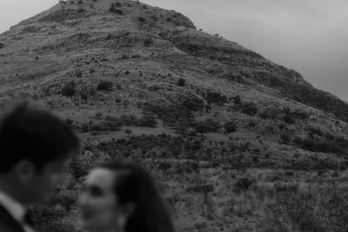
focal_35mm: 105
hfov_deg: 19.1
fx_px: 1015
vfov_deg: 12.9
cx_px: 28
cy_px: 238
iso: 100
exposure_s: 1/640
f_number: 1.4
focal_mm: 30
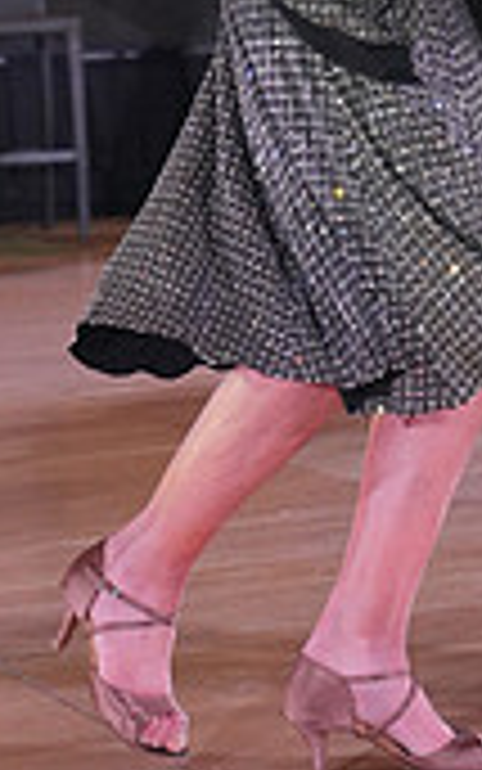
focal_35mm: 187
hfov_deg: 7.0
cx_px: 570
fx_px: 3927
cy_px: -108
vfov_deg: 11.0
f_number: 4
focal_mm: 54
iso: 2000
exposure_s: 1/400
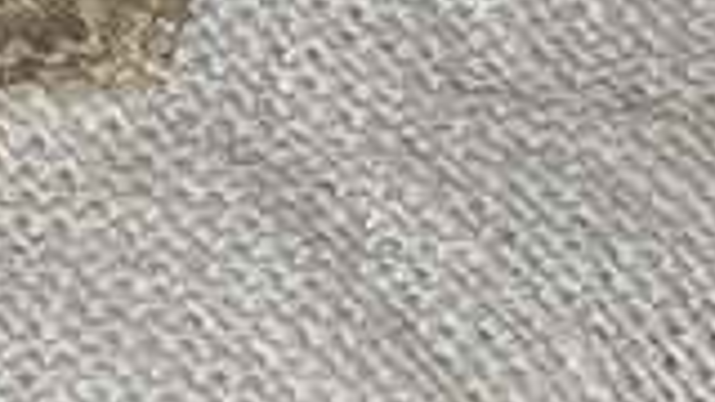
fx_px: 6920
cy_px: 18
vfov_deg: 3.3
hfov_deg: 5.9
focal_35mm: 365
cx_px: -206
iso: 80
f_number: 1.7
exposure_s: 1/50
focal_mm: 5.31
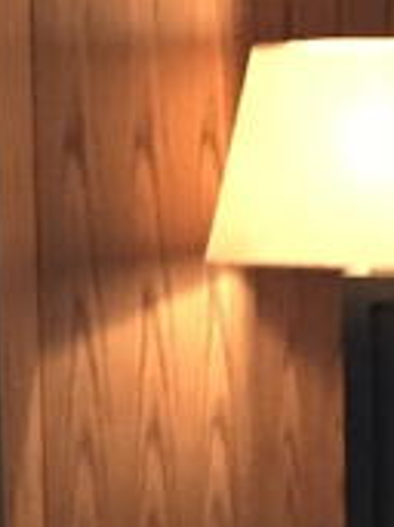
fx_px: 2887
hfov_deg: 7.8
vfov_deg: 10.4
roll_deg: +1.2
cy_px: 367
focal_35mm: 190
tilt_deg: -6.0
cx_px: 123
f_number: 2.2
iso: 250
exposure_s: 1/15
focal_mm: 4.15
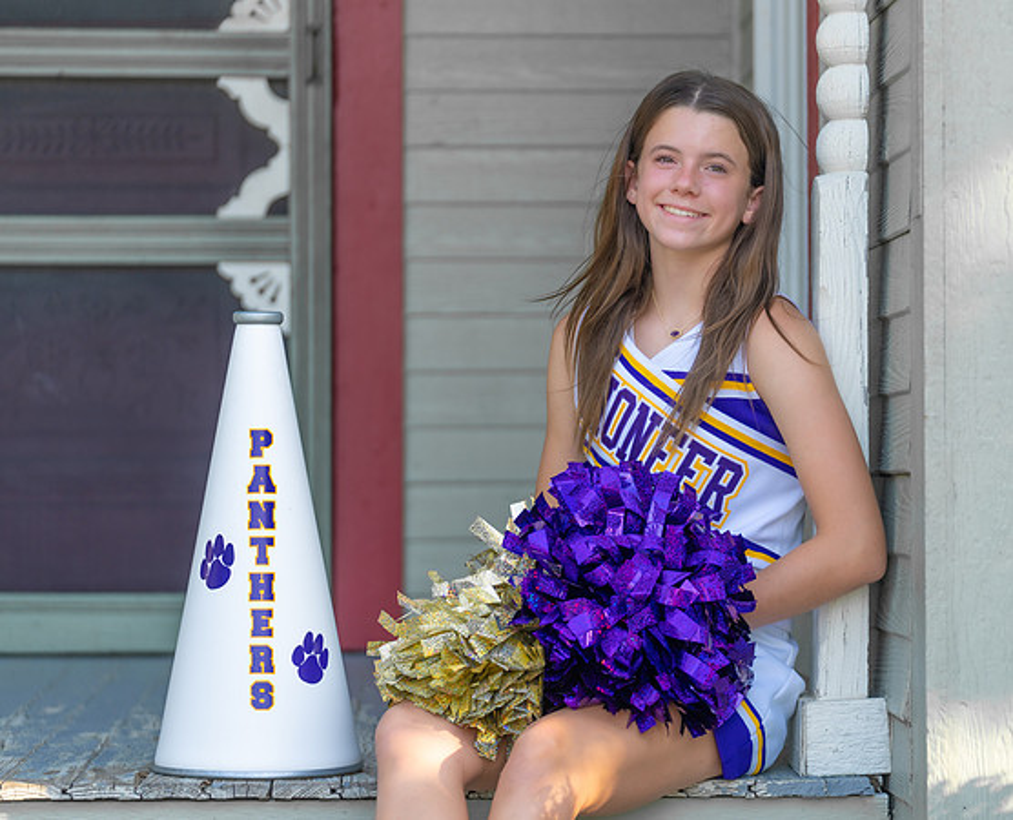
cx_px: 616
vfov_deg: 11.0
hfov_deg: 13.6
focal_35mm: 141
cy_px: 410
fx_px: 4261
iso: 125
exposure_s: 1/320
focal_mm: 120
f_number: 2.8
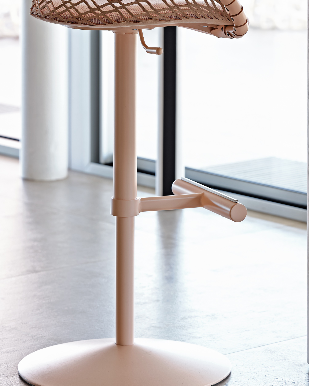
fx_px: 2126
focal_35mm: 186
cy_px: 101
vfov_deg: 10.4
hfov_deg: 8.3
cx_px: 183
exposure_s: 1/4
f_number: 5
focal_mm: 110
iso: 100
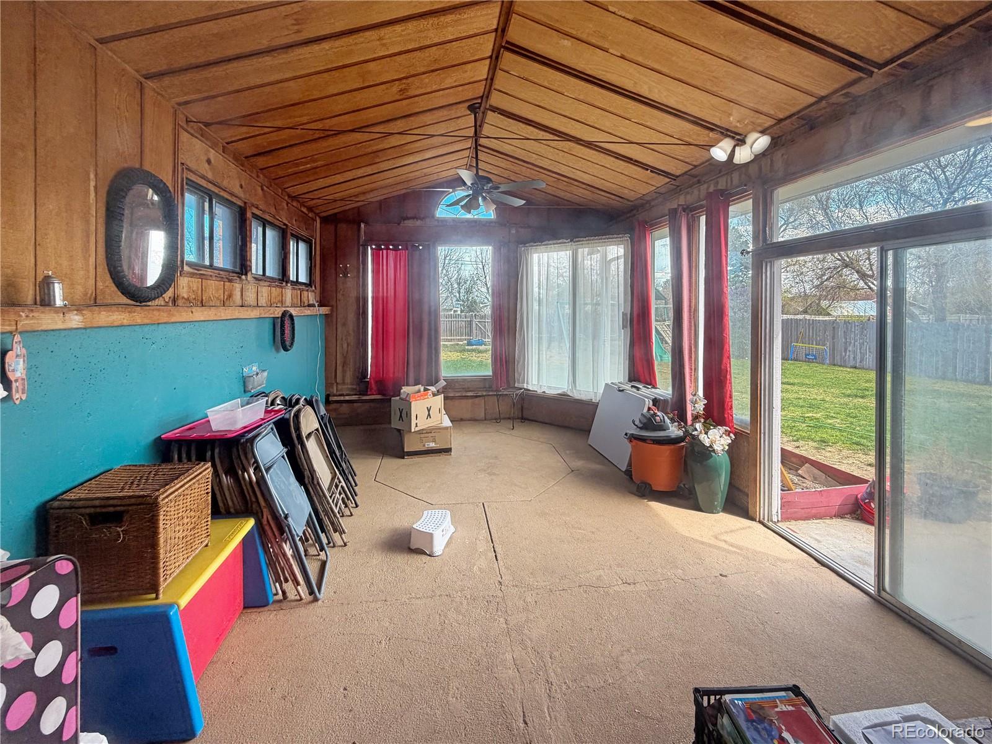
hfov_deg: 102.1
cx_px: 496
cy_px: 372
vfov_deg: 85.7
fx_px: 401
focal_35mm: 14
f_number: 2.2
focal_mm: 2.22
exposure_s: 1/120
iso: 50
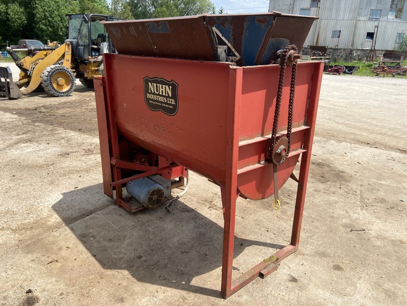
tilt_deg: -22.9
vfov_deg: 53.1
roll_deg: -3.1
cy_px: 153
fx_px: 306
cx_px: 204
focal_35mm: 26
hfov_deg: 67.3
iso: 32
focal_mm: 4.25
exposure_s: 1/2463
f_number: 1.8
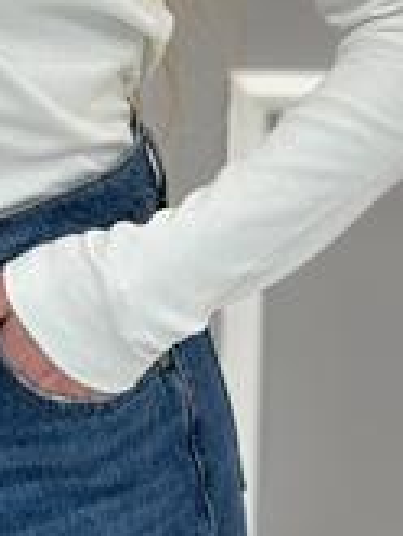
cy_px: -149
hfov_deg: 9.7
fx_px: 2341
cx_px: -55
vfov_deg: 12.7
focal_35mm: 151
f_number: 1.78
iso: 80
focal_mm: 6.76
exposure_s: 1/100
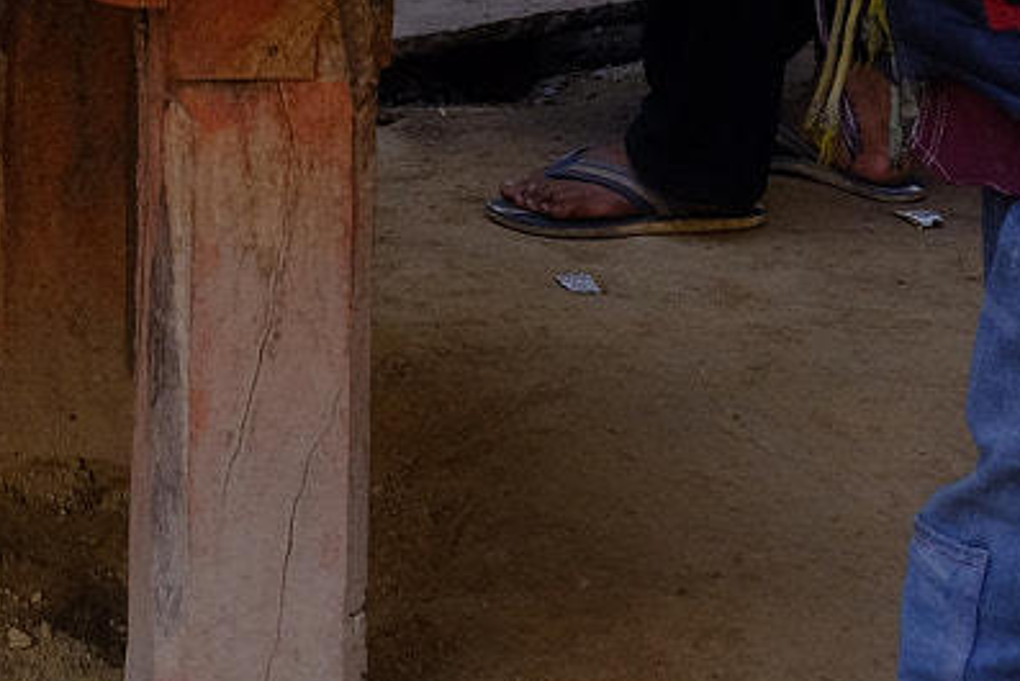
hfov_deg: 13.6
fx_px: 3996
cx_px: -565
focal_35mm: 141
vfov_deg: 9.2
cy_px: -666
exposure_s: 1/125
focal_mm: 23
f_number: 5.6
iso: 500
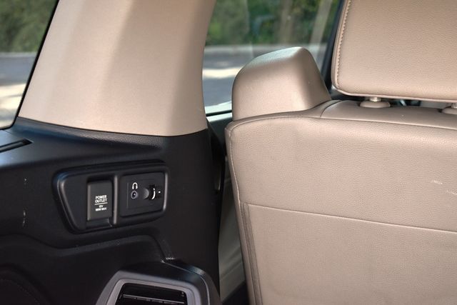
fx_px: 914
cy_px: 152
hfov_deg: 28.1
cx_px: 228
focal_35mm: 72
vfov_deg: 18.9
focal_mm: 48
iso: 1400
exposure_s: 1/125
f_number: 5.3
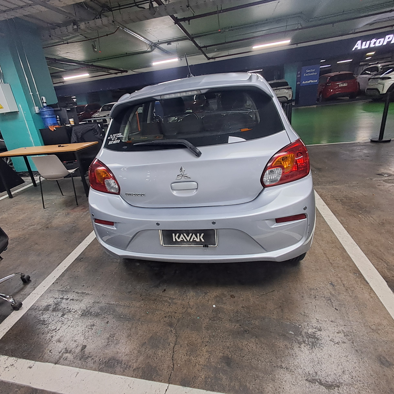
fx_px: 245
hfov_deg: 77.5
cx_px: 178
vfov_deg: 77.7
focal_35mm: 19
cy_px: 196
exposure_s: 1/50
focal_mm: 1.64
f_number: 2.2
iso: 160
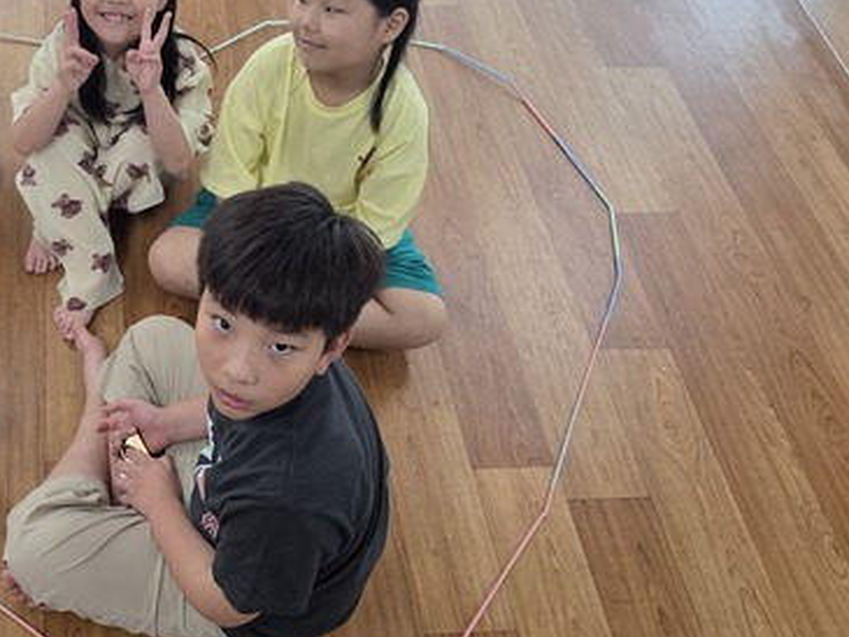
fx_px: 1030
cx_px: 157
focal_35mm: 42
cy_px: 260
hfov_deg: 42.5
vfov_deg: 34.3
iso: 125
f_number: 1.7
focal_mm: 6.3
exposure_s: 1/120
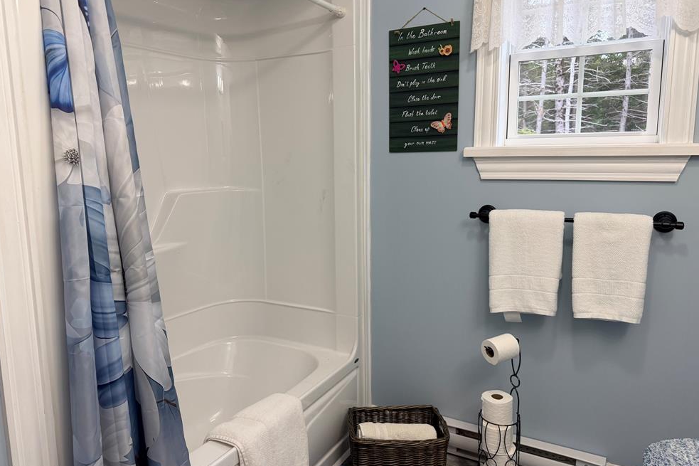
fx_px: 505
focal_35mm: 26
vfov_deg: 49.5
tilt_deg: -8.2
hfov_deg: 69.4
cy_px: 232
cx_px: 346
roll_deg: +0.9
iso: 160
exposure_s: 1/120
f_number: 1.78
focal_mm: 6.76
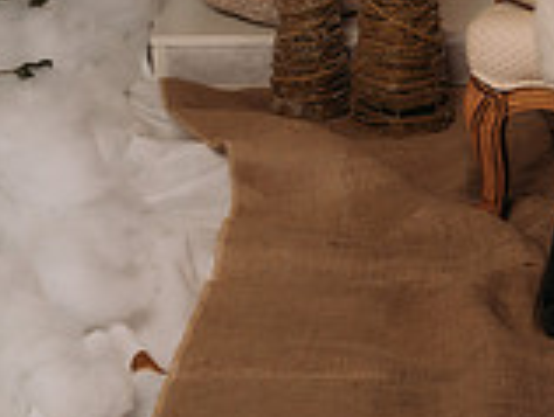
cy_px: -122
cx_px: 601
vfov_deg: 11.1
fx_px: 2100
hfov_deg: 14.7
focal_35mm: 131
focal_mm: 35
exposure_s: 1/100
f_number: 6.3
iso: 100
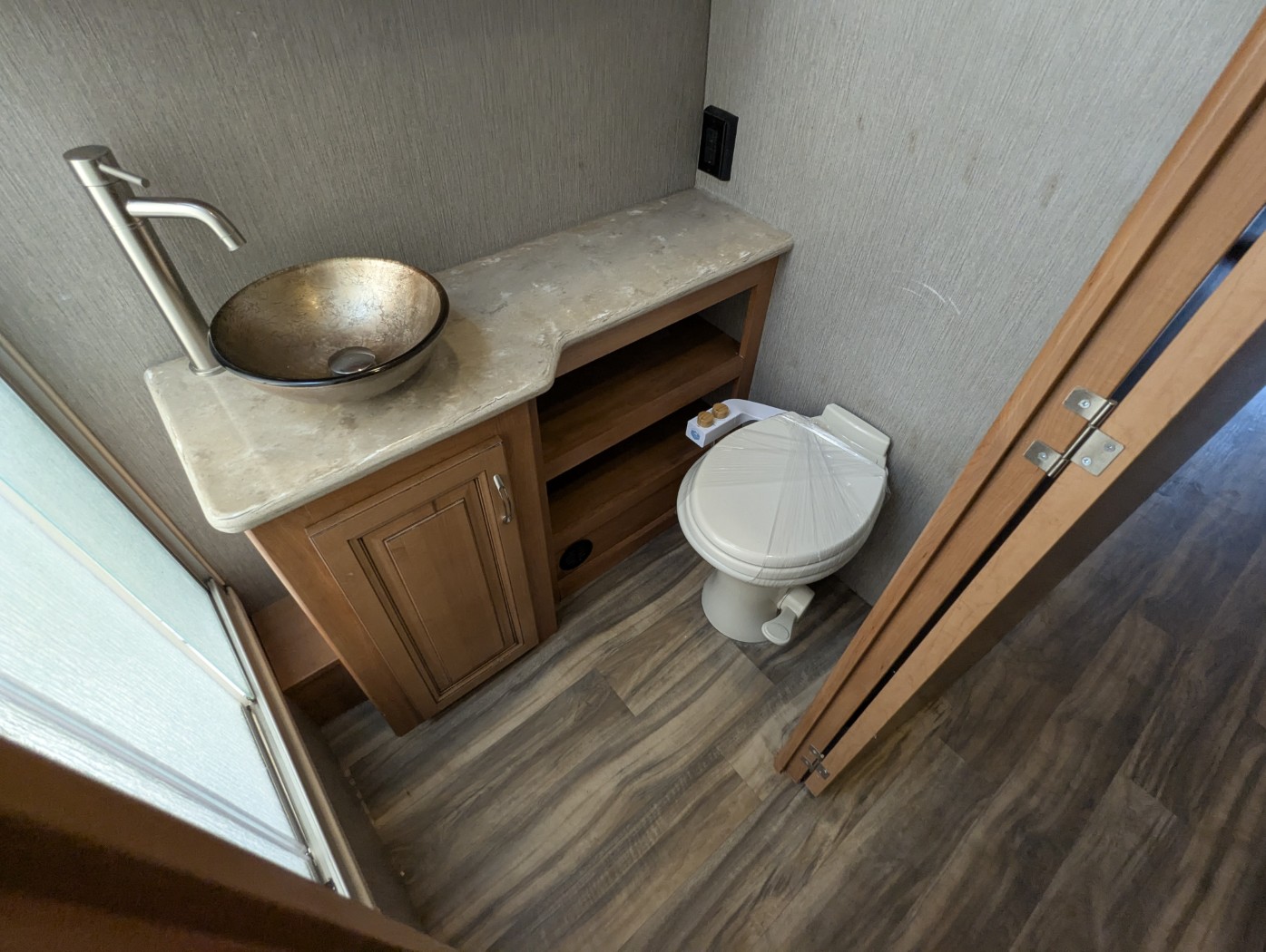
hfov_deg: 94.4
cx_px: 633
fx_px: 586
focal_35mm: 16
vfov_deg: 78.2
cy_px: 476
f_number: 2.2
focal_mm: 2.35
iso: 386
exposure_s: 1/172
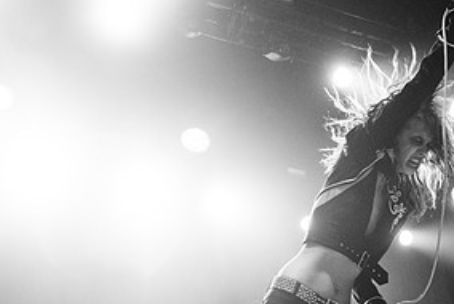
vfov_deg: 27.0
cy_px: 191
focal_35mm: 50
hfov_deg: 39.0
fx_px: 631
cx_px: 313
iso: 2500
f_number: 3.2
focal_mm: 24
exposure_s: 1/200
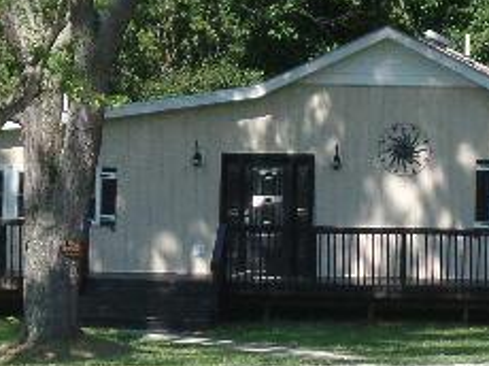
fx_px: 4911
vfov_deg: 4.3
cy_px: 121
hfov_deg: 5.7
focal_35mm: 348
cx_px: 266
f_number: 3.8
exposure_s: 1/500
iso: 80
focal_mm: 13.9
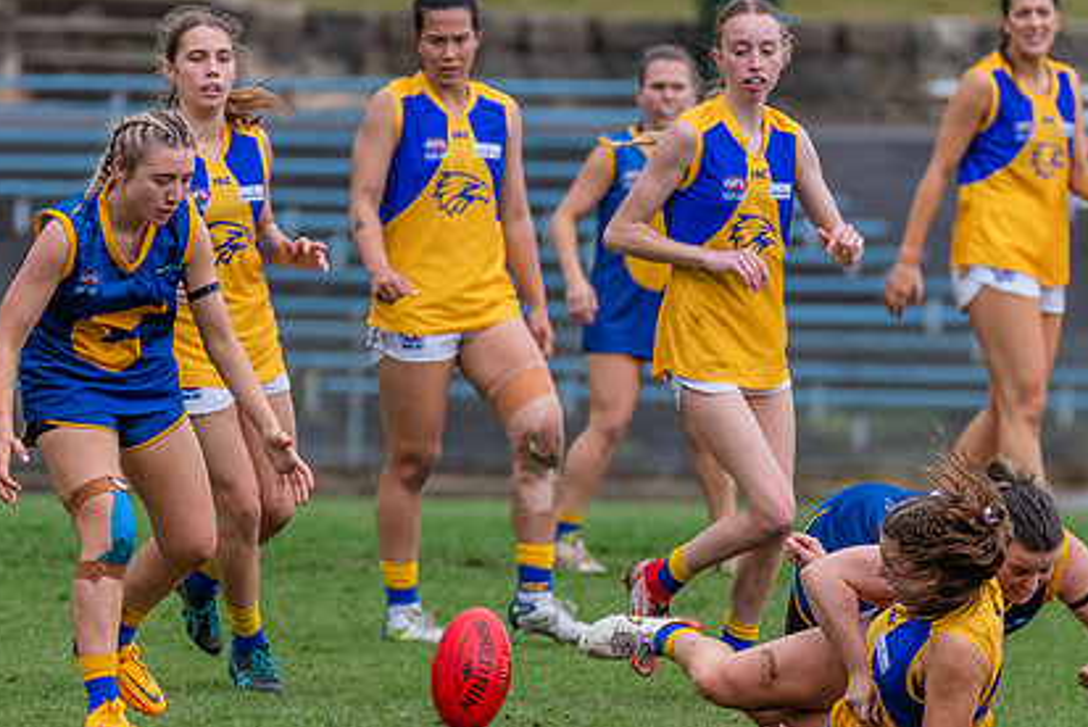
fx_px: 23438
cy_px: 461
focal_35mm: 775
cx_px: 871
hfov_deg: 2.7
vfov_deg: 1.8
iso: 1100
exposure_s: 1/1600
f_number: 6
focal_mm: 350
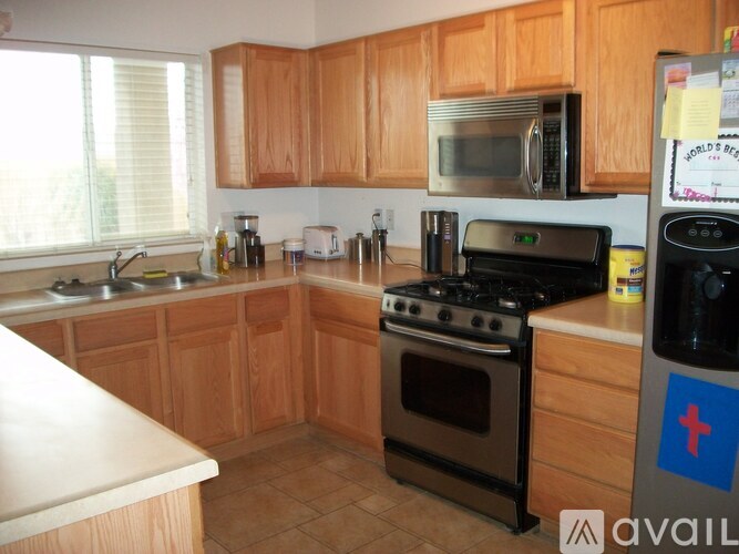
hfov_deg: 56.8
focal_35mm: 32
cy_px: 277
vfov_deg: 44.1
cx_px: 370
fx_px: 683
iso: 160
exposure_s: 1/30
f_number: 2.9
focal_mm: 5.7
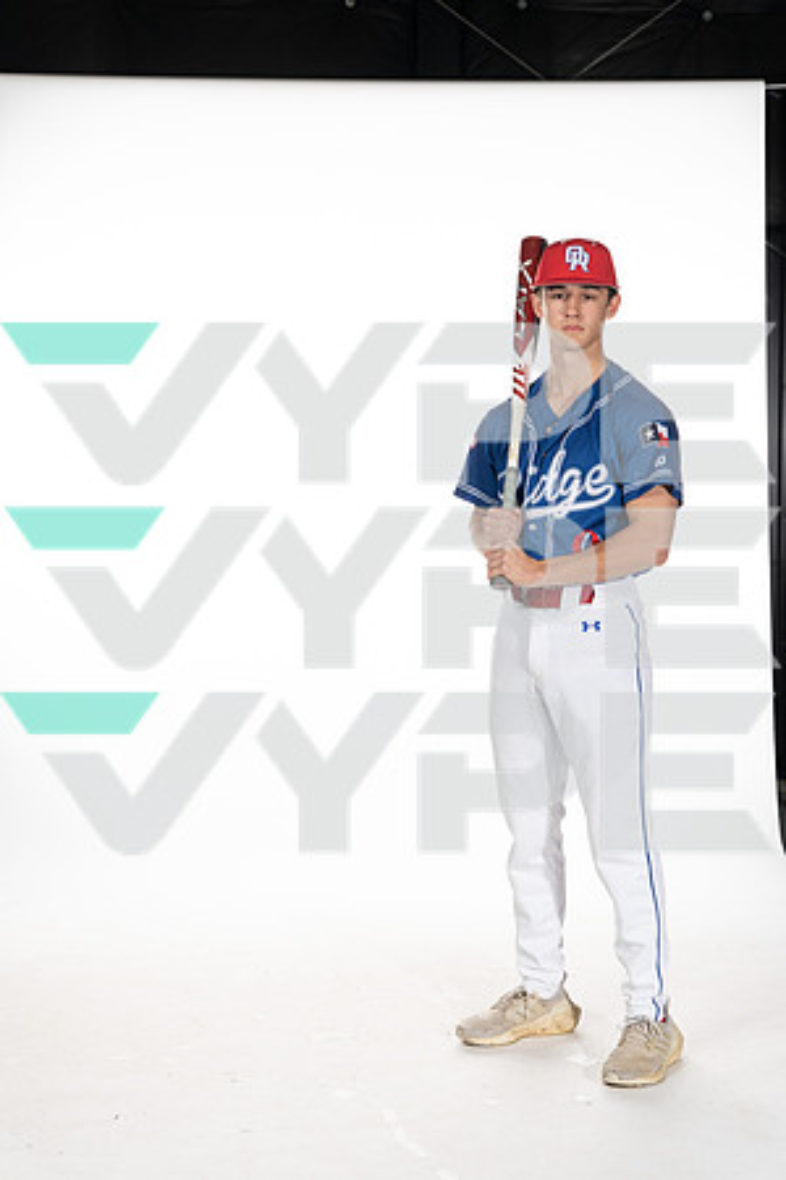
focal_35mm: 50
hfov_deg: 27.0
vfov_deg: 39.6
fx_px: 1637
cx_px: 393
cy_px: 590
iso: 400
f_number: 6.3
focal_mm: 50
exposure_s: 1/250
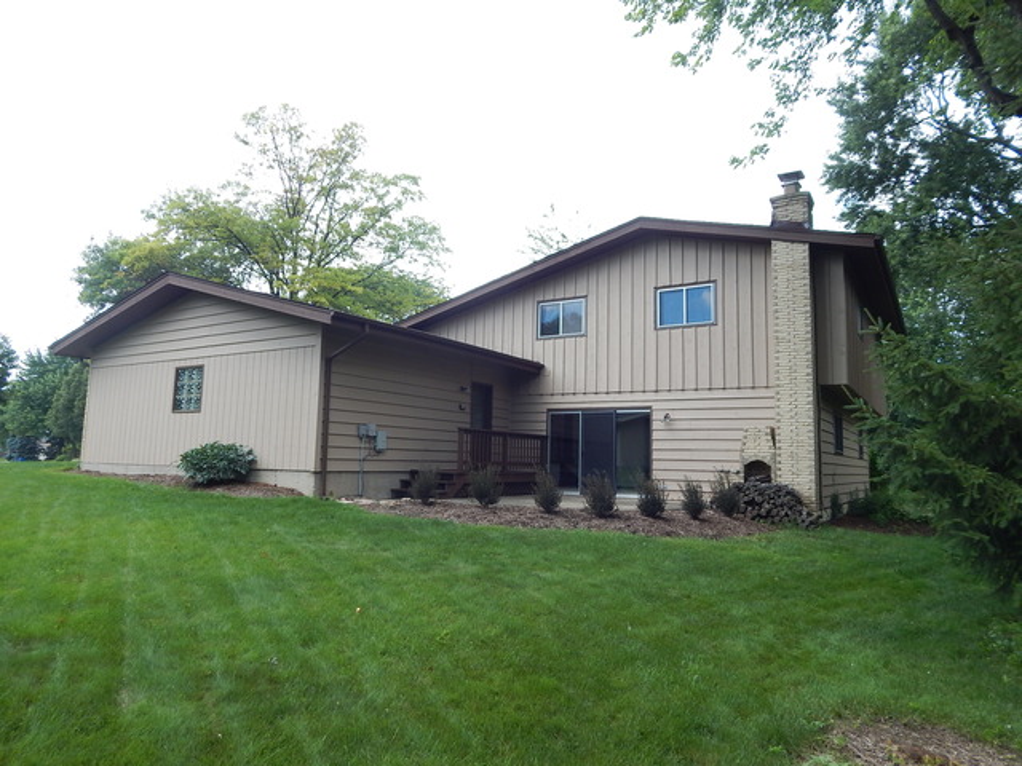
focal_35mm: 22
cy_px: 383
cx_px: 511
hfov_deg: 76.4
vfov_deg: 61.1
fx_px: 650
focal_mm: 4
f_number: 3
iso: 125
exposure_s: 1/100
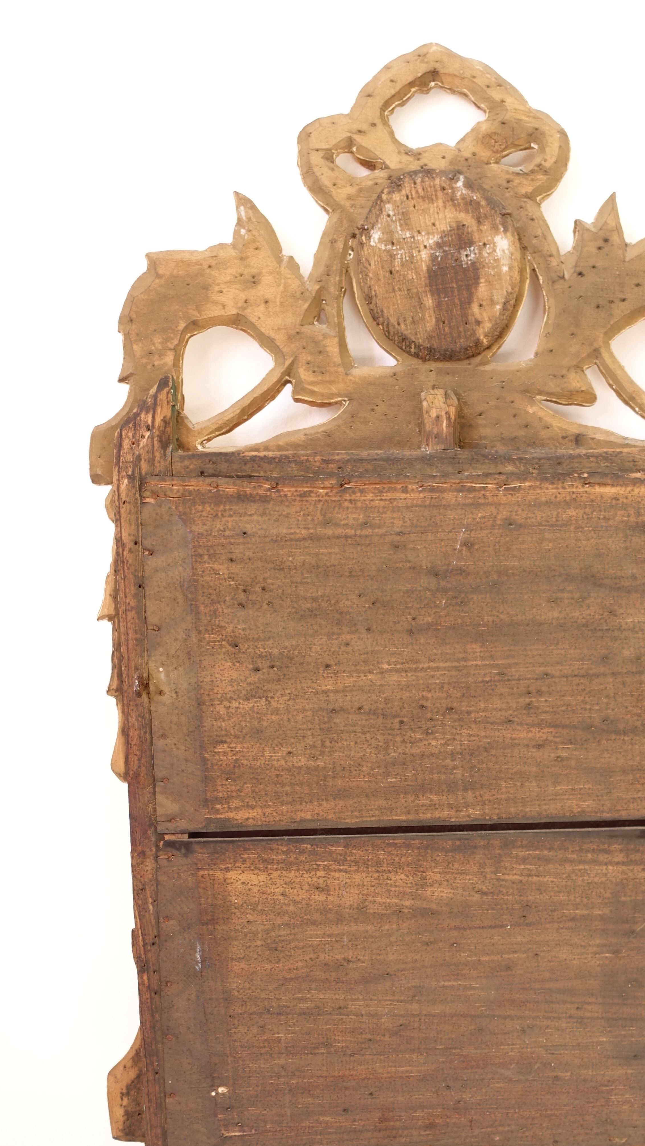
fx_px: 1034
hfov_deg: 34.3
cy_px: 724
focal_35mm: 34
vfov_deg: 57.2
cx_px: 436
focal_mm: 8.8
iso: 125
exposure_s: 1/80
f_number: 1.8
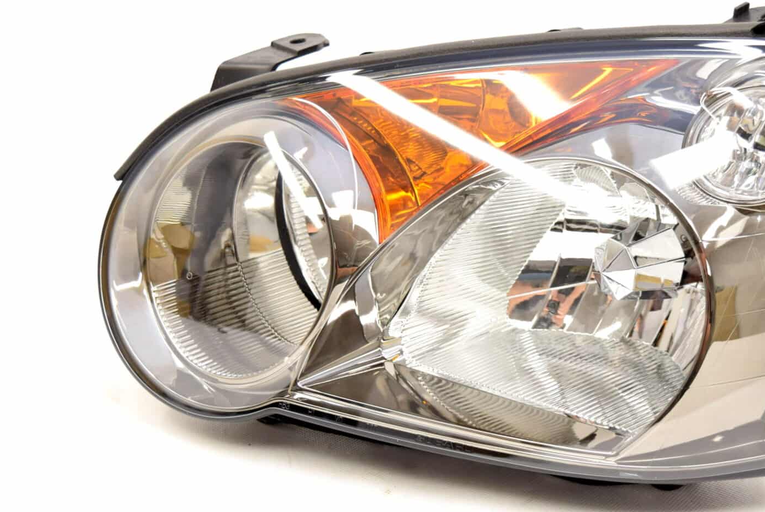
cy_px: 255
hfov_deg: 26.9
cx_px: 472
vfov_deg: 18.2
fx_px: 1595
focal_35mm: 75
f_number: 5
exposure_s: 1/100
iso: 400
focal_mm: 34
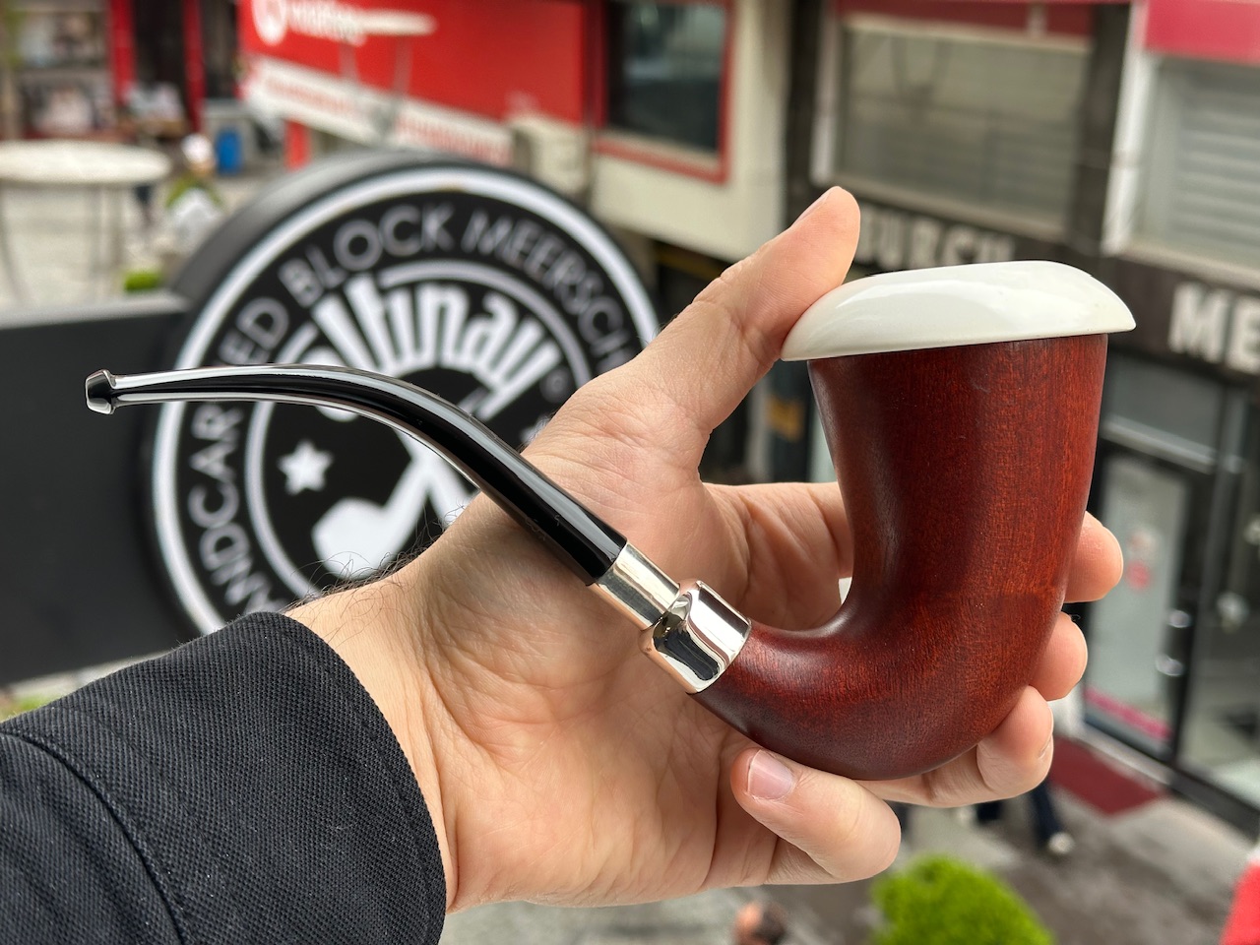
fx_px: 1747
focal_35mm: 48
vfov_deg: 30.3
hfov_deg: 39.7
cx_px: 630
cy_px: 472
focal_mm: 6.86
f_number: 1.78
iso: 64
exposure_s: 1/303
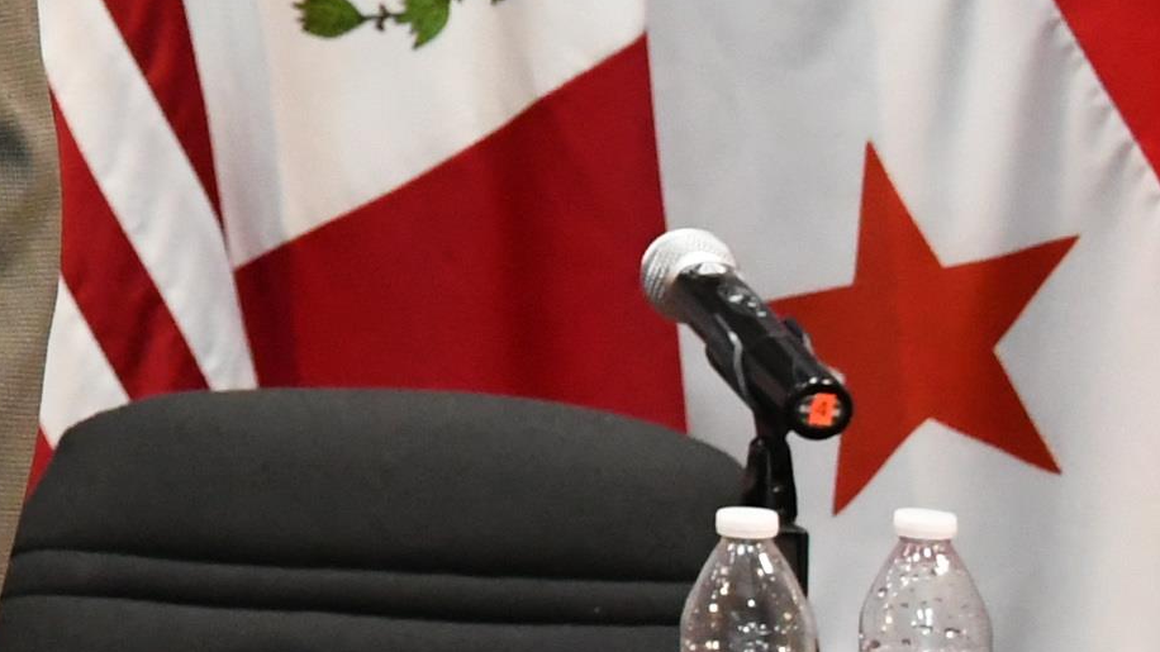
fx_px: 5290
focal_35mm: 172
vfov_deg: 6.9
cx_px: -1199
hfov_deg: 11.3
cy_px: -376
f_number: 5.6
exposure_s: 1/100
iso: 3200
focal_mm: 24
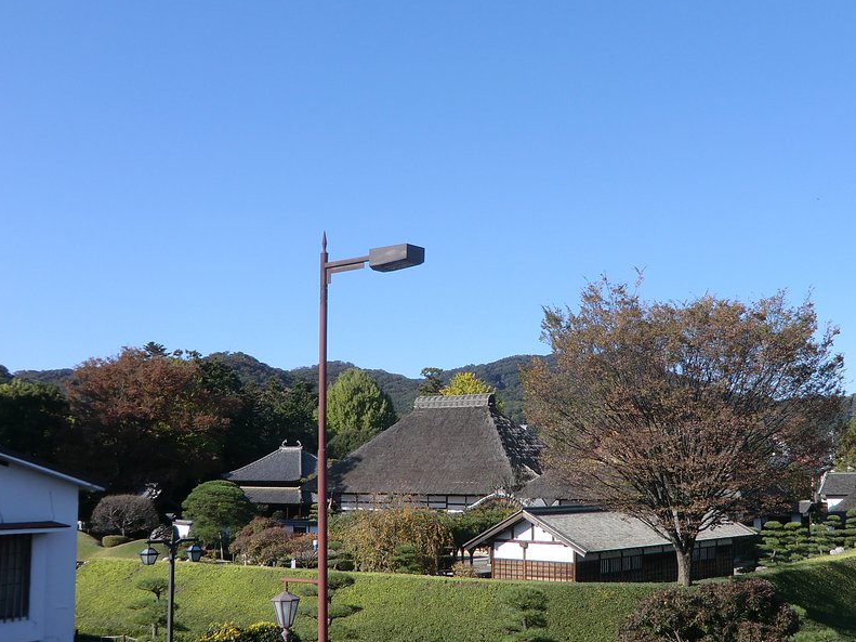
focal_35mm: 44
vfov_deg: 32.8
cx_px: 532
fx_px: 1088
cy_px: 366
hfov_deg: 42.6
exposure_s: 1/500
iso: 64
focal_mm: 6.1
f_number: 3.6
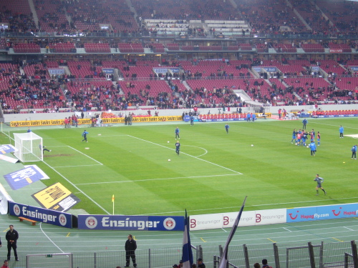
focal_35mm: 70
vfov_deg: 21.0
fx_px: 724
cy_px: 134
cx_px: 179
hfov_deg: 27.8
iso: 100
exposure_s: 1/30
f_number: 4
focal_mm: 11.5
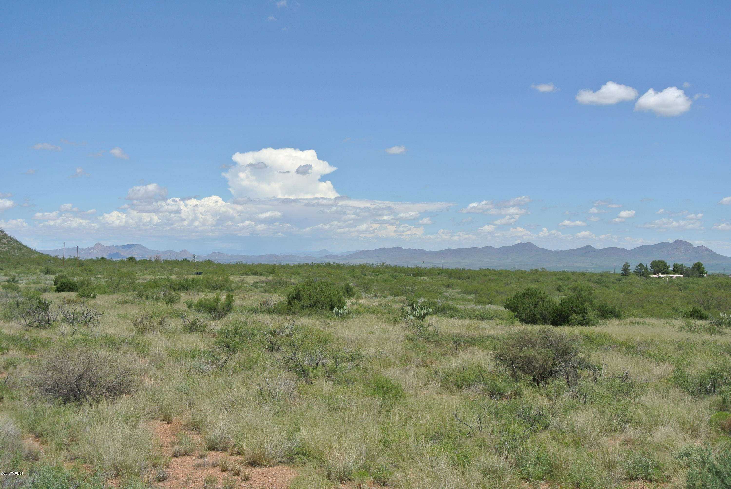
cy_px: 244
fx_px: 894
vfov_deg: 30.6
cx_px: 366
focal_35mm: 44
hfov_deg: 44.5
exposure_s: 1/800
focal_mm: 16.3
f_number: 5
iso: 100
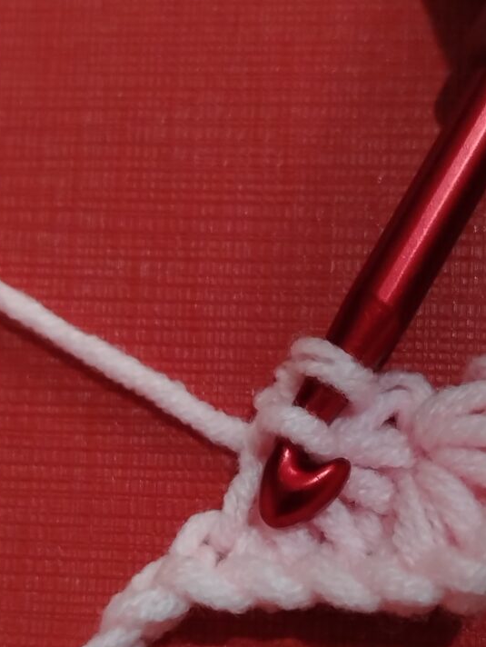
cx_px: 321
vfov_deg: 27.9
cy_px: 451
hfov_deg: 21.3
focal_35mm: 69
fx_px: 1290
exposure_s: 1/50
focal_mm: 5.25
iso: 5372
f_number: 1.75
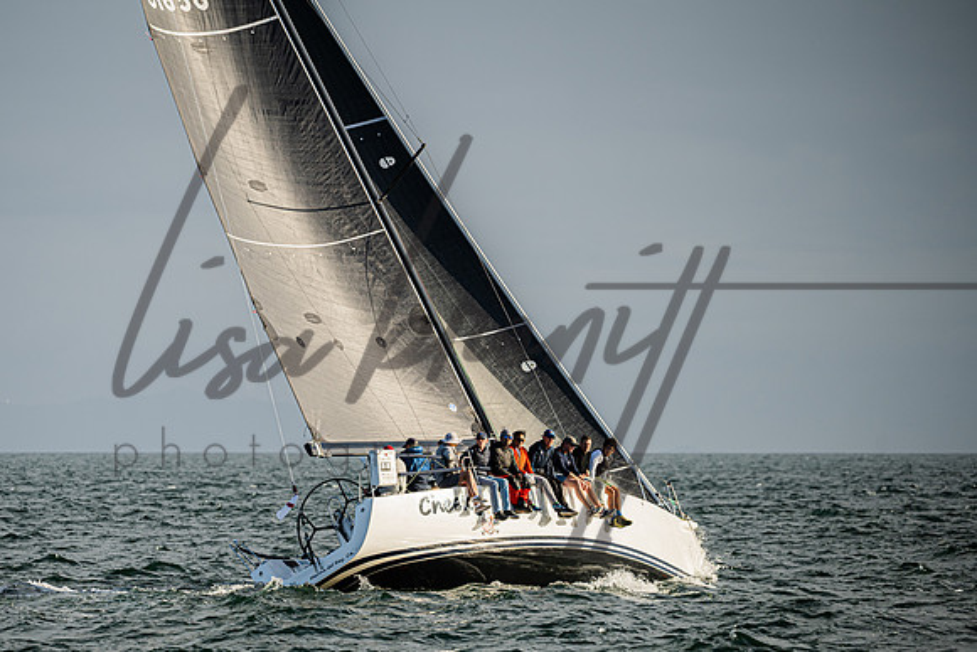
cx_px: 319
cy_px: 439
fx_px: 9567
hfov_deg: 5.8
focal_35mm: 352
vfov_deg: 3.9
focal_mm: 260
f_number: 5
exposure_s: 1/1000
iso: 140
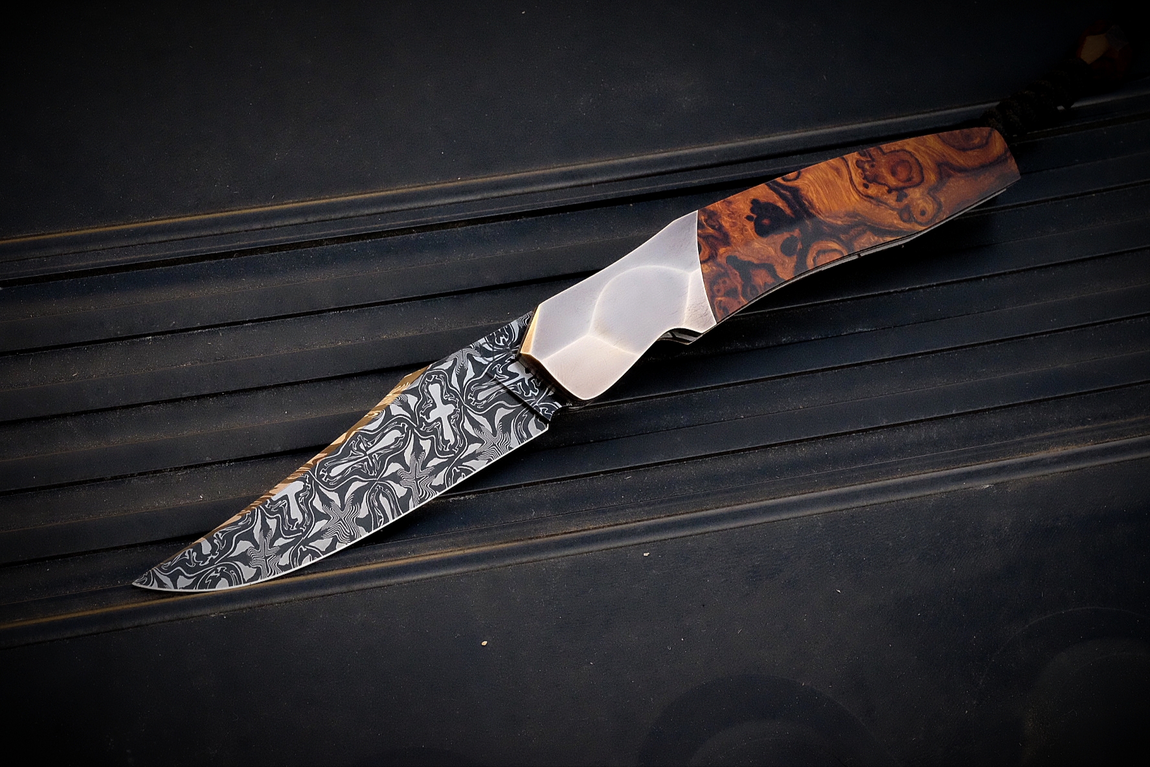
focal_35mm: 90
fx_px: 2875
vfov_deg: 15.2
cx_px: 575
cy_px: 384
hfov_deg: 22.6
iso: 6400
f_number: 11
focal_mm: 60
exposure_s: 1/500
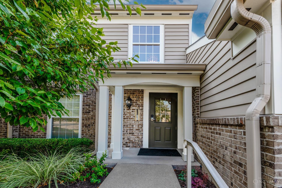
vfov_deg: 77.2
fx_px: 117
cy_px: 94
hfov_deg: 100.4
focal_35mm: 15
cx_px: 141
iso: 250
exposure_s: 1/100
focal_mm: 15
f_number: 8
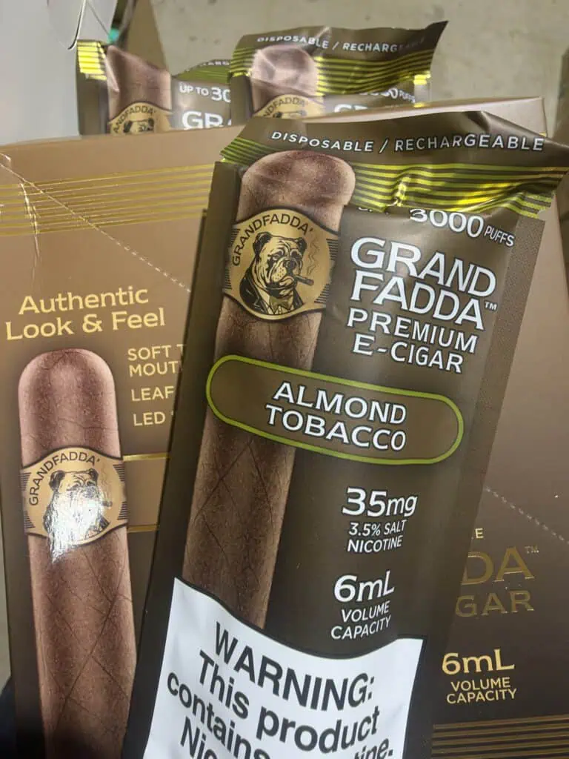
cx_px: 284
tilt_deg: -77.0
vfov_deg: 69.4
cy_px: 380
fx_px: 548
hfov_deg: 54.9
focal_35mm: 25
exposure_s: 1/60
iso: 200
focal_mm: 2.22
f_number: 2.2
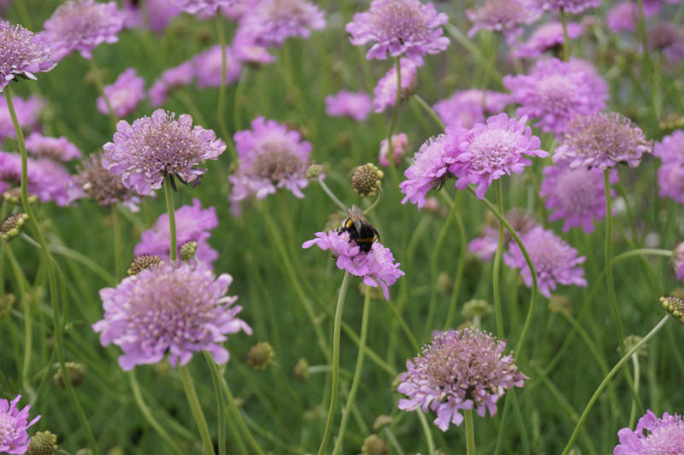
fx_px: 1567
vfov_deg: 16.5
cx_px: 342
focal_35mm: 82
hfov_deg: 24.6
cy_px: 228
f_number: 6.3
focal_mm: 55
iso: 100
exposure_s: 1/200
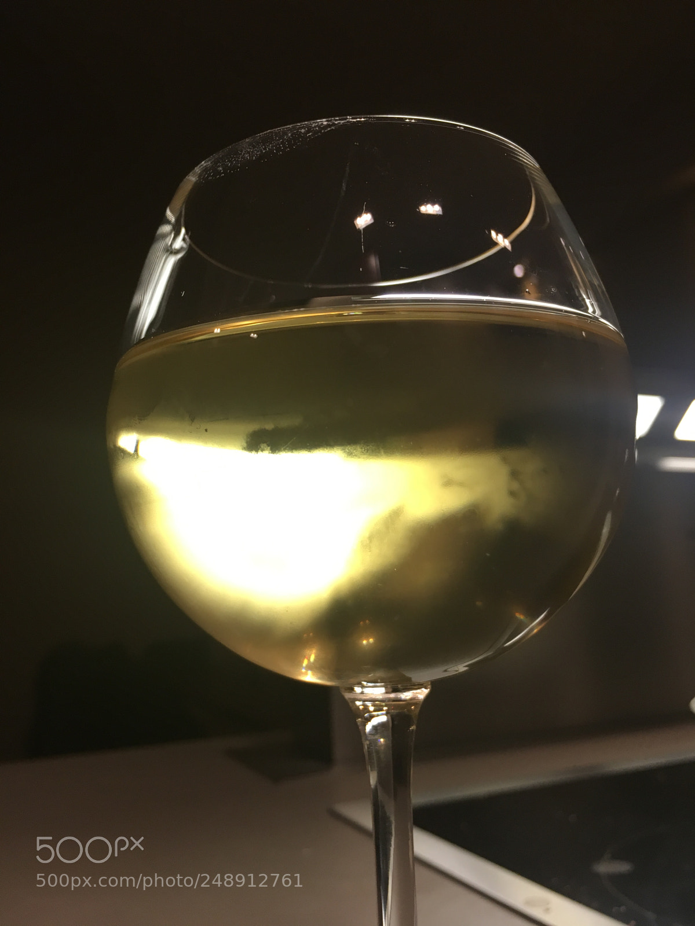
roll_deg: +2.0
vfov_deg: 61.7
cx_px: 348
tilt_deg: +9.0
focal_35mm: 29
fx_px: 776
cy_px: 463
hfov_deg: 48.2
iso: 64
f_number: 2.2
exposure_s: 1/33
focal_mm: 4.15
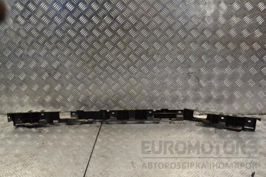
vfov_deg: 40.0
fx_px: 244
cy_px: 88
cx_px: 133
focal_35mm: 33
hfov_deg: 57.2
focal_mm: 22
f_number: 9
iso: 3200
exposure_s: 1/320
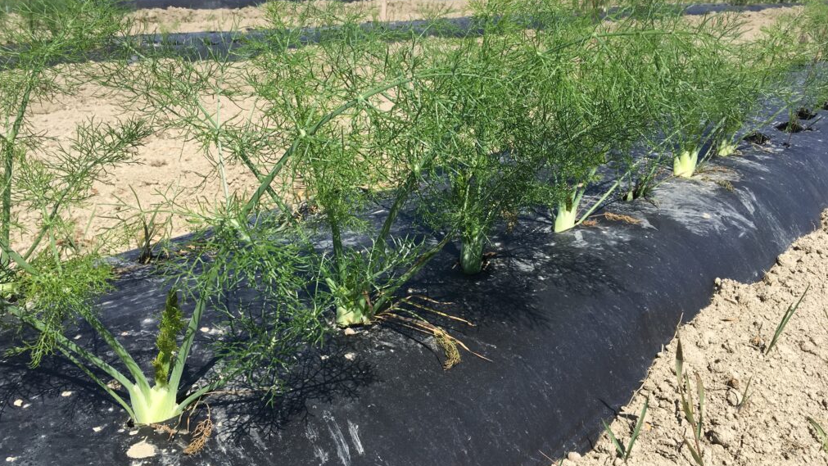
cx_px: 412
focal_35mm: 32
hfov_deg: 61.0
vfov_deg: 36.7
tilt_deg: -19.4
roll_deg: -2.5
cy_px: 213
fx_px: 703
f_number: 2.2
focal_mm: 4.15
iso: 25
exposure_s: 1/1425
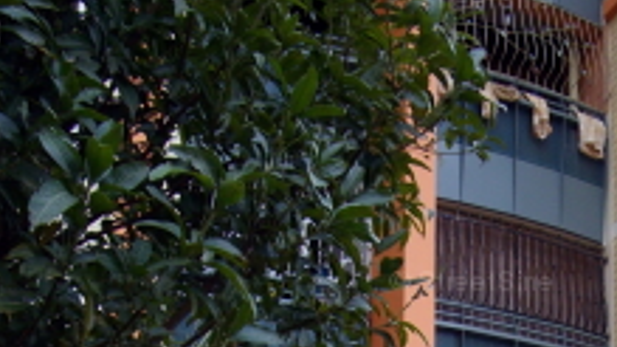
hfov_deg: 20.6
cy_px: 567
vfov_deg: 11.3
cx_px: 600
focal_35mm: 101
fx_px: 1652
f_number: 2.8
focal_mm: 6.2
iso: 80
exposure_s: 1/200
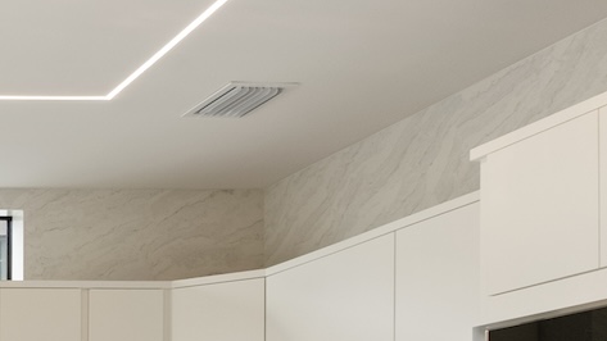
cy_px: 566
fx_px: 1094
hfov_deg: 23.8
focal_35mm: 68
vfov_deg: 15.7
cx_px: -329
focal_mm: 10
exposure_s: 1/30
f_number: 4.5
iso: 320
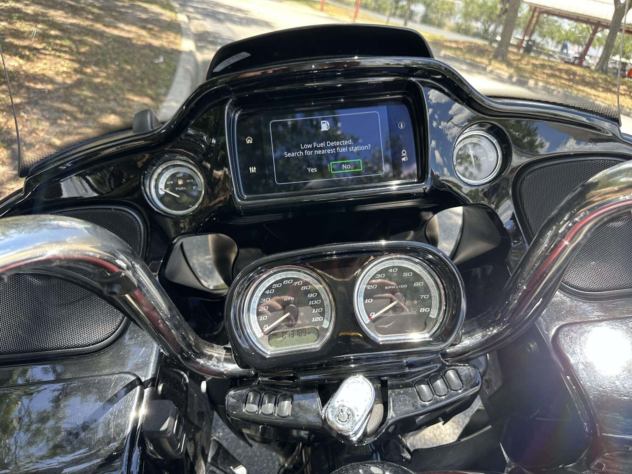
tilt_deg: -26.0
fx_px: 438
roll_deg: -13.2
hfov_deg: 71.6
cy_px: 237
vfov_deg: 56.8
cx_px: 316
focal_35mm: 24
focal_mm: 6.86
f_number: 1.78
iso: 80
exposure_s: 1/360
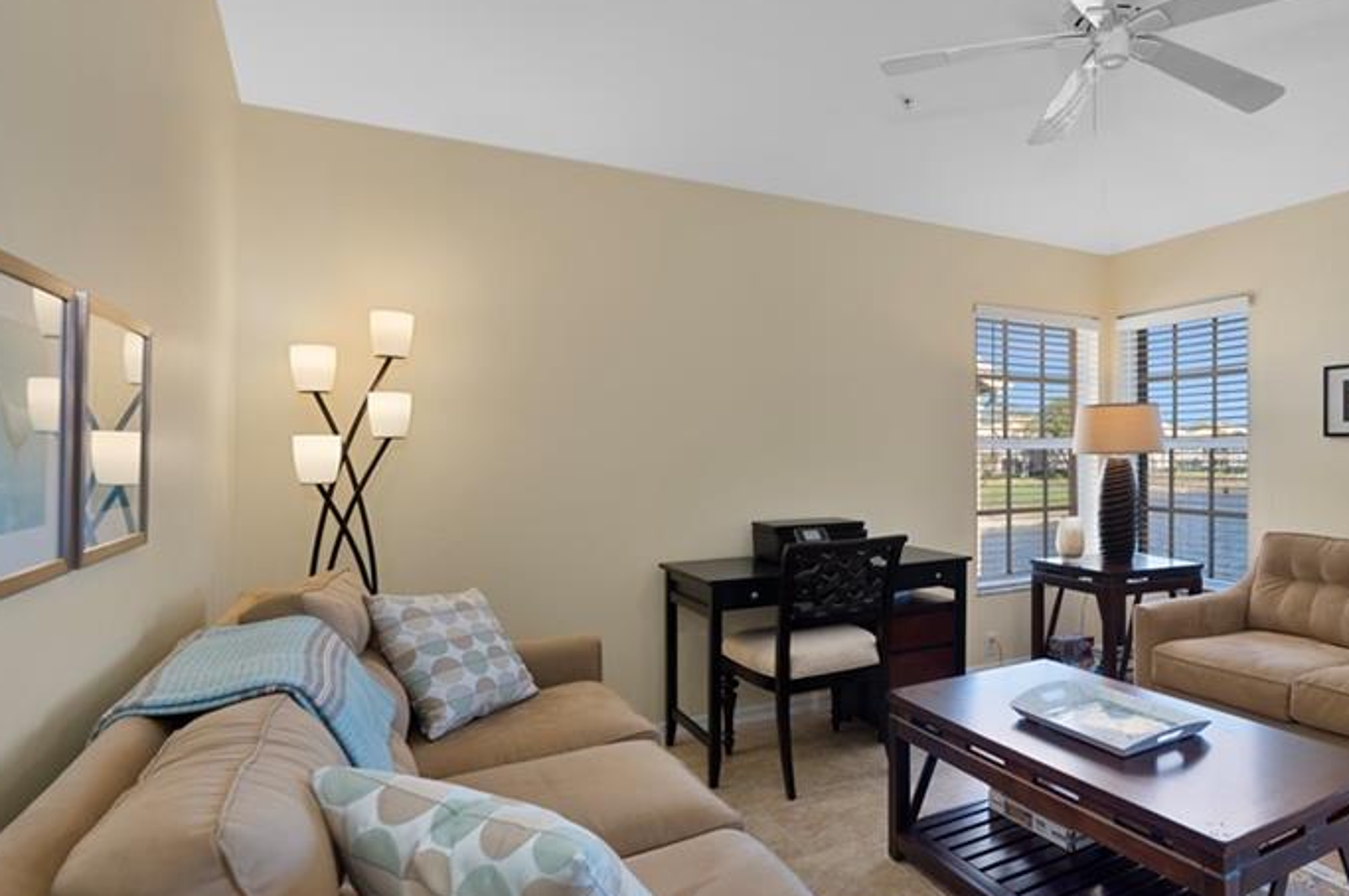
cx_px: 952
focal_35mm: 21
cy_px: 455
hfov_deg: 77.2
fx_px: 786
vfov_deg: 59.4
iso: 100
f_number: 8
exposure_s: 1/5
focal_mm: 14
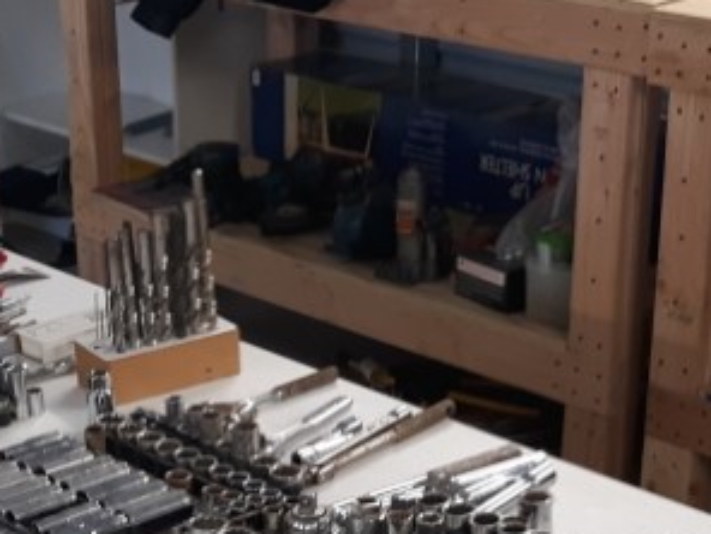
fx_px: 1992
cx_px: 103
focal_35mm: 97
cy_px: 645
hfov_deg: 19.9
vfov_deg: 14.7
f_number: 1.7
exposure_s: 1/40
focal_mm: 3.7
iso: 64
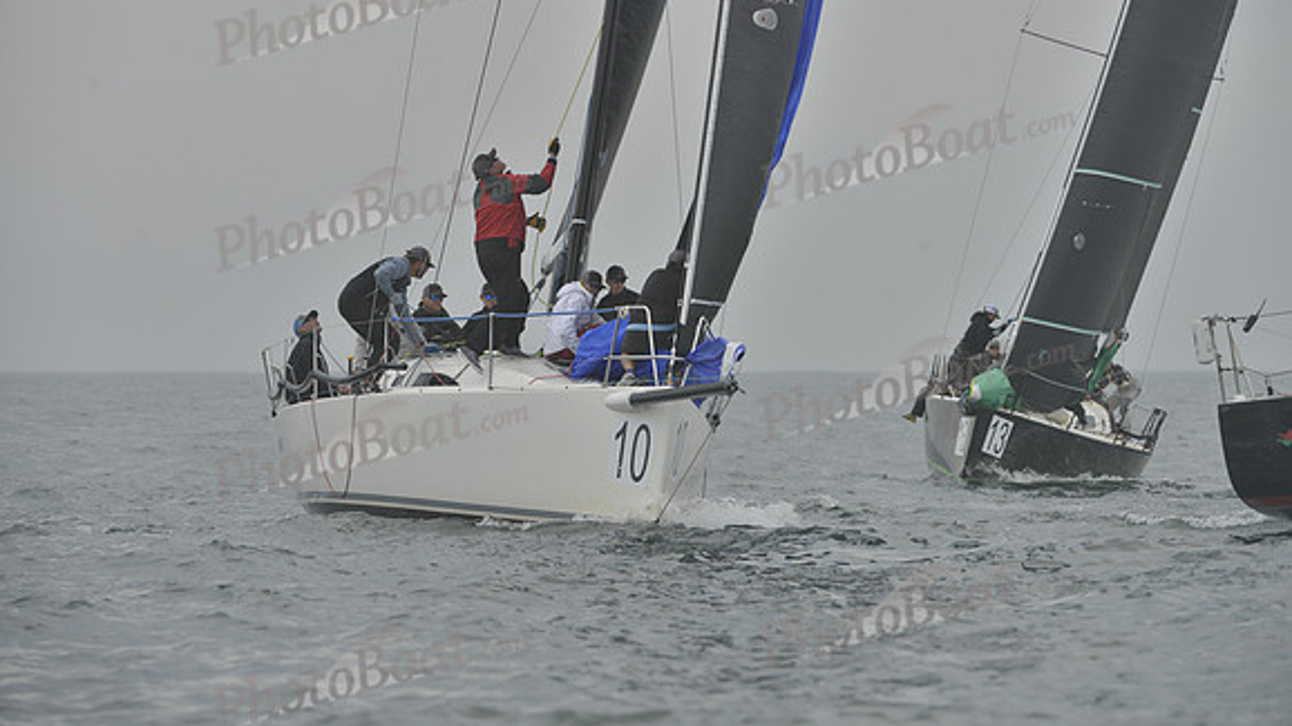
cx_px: 646
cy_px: 298
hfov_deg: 8.2
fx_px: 9009
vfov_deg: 4.6
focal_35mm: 263
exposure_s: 1/800
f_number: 8
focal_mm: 250
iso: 280
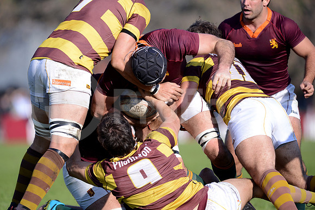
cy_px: 105
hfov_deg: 4.9
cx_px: 158
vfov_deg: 3.3
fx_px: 3676
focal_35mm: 420
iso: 400
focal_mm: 420
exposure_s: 1/2000
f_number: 4
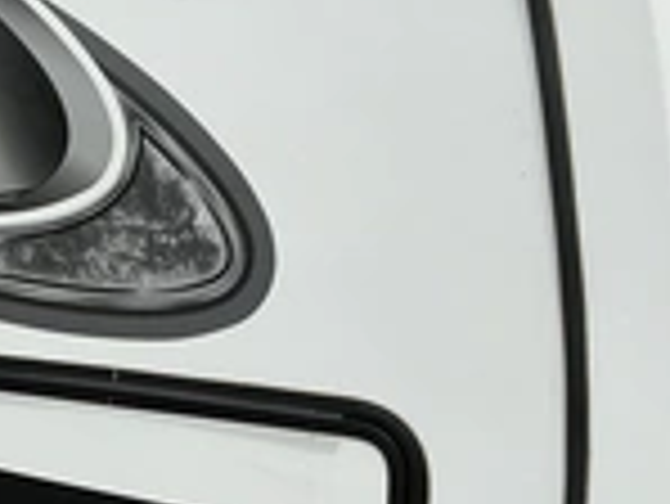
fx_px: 1453
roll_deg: -1.8
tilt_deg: -1.8
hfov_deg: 25.2
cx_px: 72
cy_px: 333
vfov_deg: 19.6
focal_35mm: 75
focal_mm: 3
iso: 25
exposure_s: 1/3788
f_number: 1.8
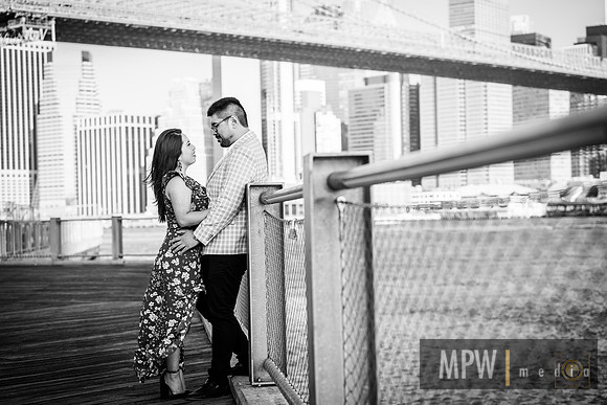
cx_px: 304
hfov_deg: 26.8
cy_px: 202
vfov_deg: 18.0
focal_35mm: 76
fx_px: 1275
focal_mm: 75
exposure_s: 1/250
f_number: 2.8
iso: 100
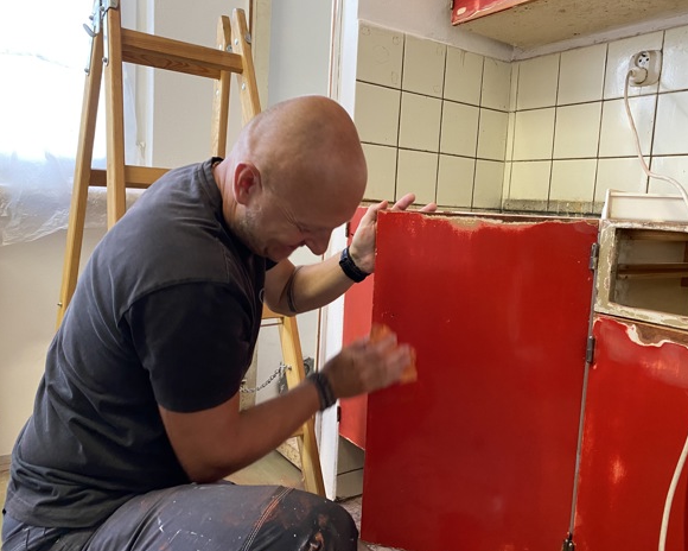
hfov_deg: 62.1
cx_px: 372
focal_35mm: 28
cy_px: 284
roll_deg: -3.4
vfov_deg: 51.5
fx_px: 570
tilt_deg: -6.4
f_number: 1.8
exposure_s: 1/50
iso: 160
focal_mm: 4.25
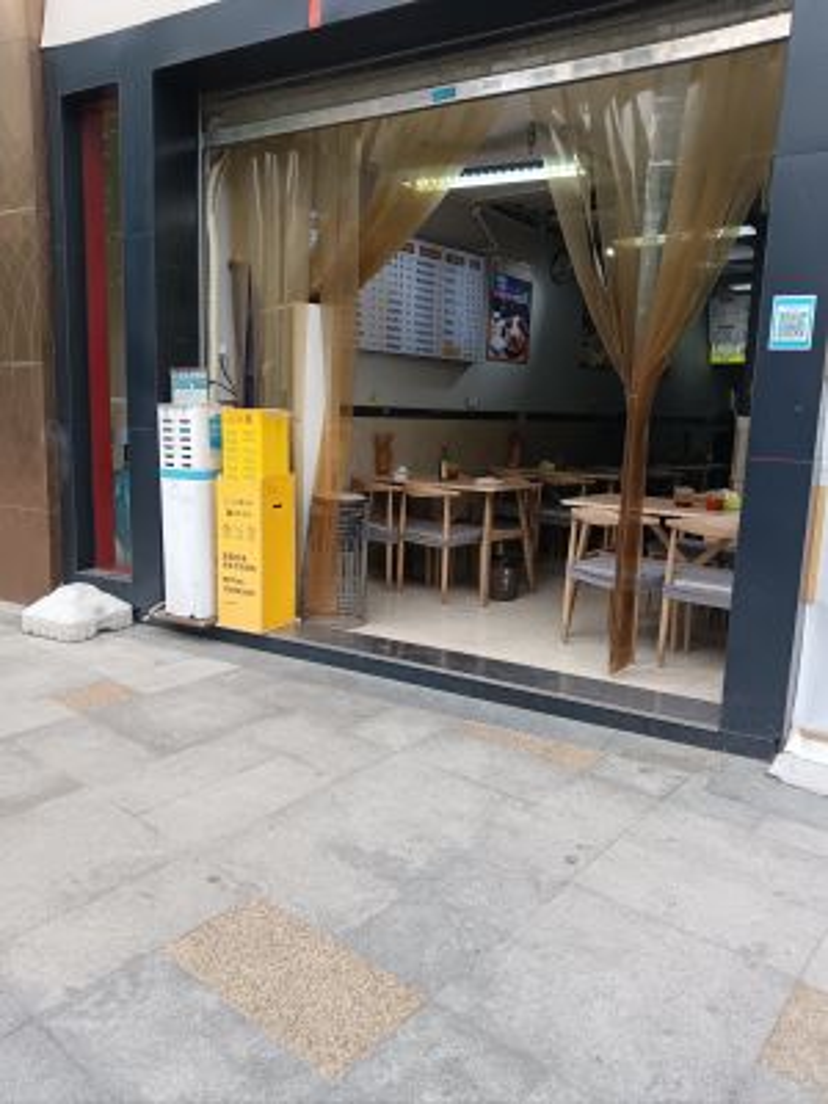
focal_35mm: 25
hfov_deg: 54.9
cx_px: 414
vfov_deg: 69.4
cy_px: 552
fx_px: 797
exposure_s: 1/909
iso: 730
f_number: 1.8
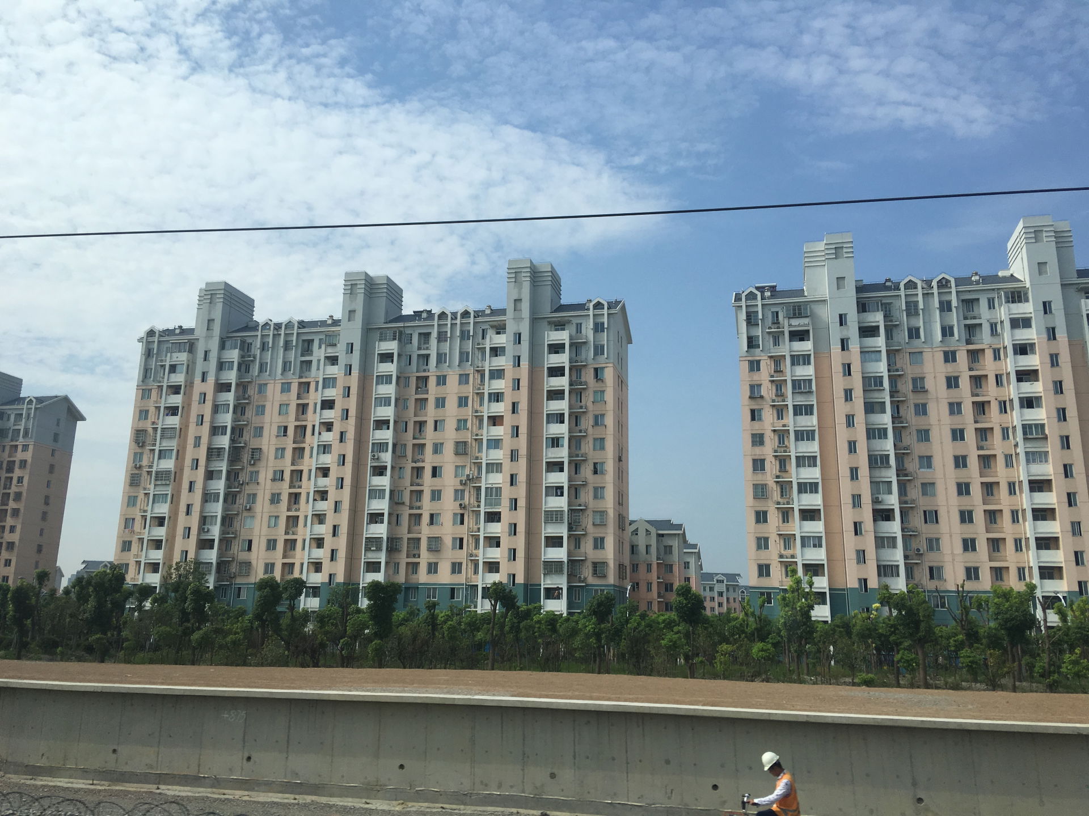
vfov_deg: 48.2
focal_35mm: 29
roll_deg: +0.3
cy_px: 408
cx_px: 544
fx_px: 912
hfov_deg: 61.7
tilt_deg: +15.7
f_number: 2.2
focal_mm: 4.15
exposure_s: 1/818
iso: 25
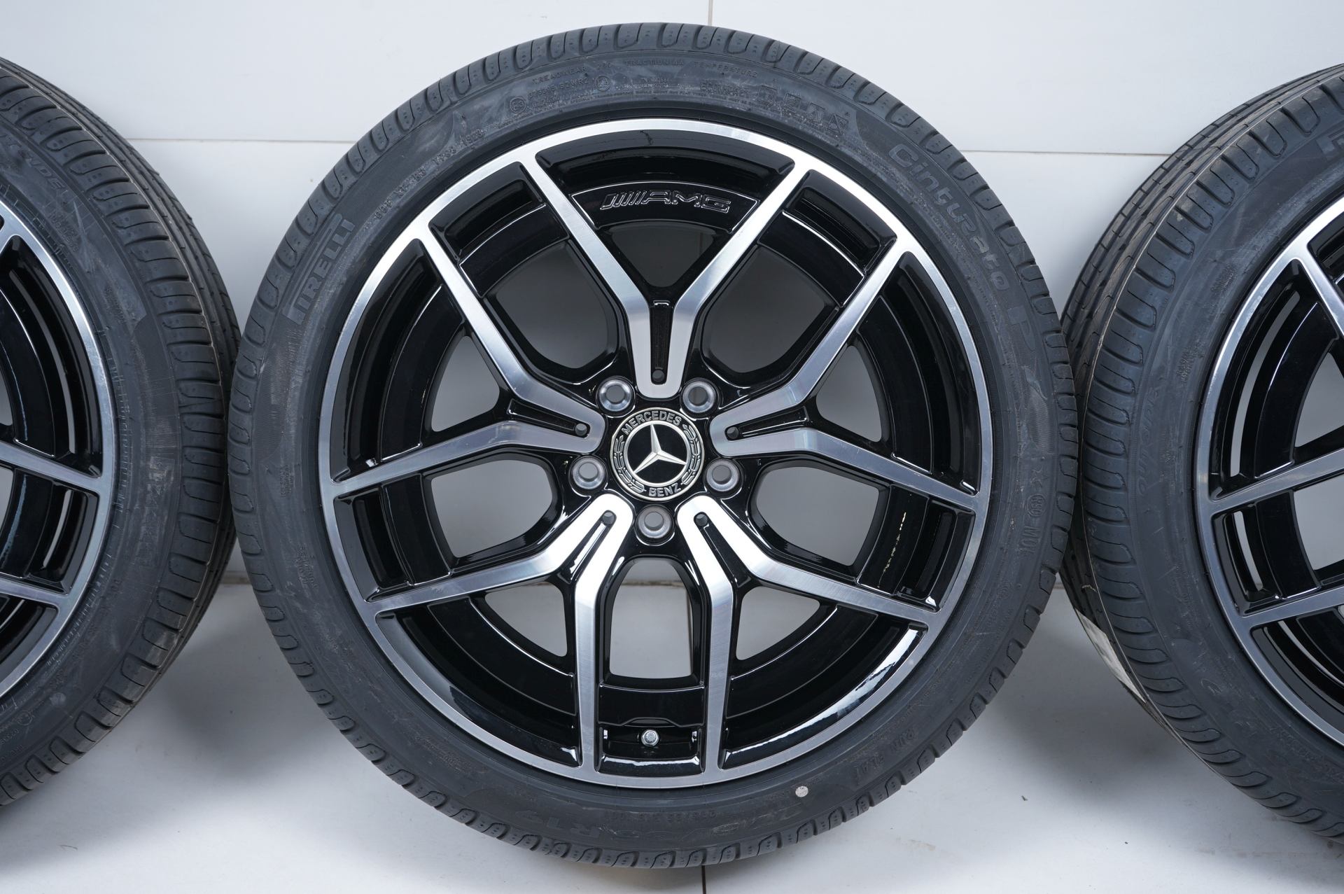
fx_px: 1828
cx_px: 672
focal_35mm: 49
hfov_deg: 40.4
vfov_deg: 27.5
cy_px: 447
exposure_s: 1/125
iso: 250
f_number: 7.1
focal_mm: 49
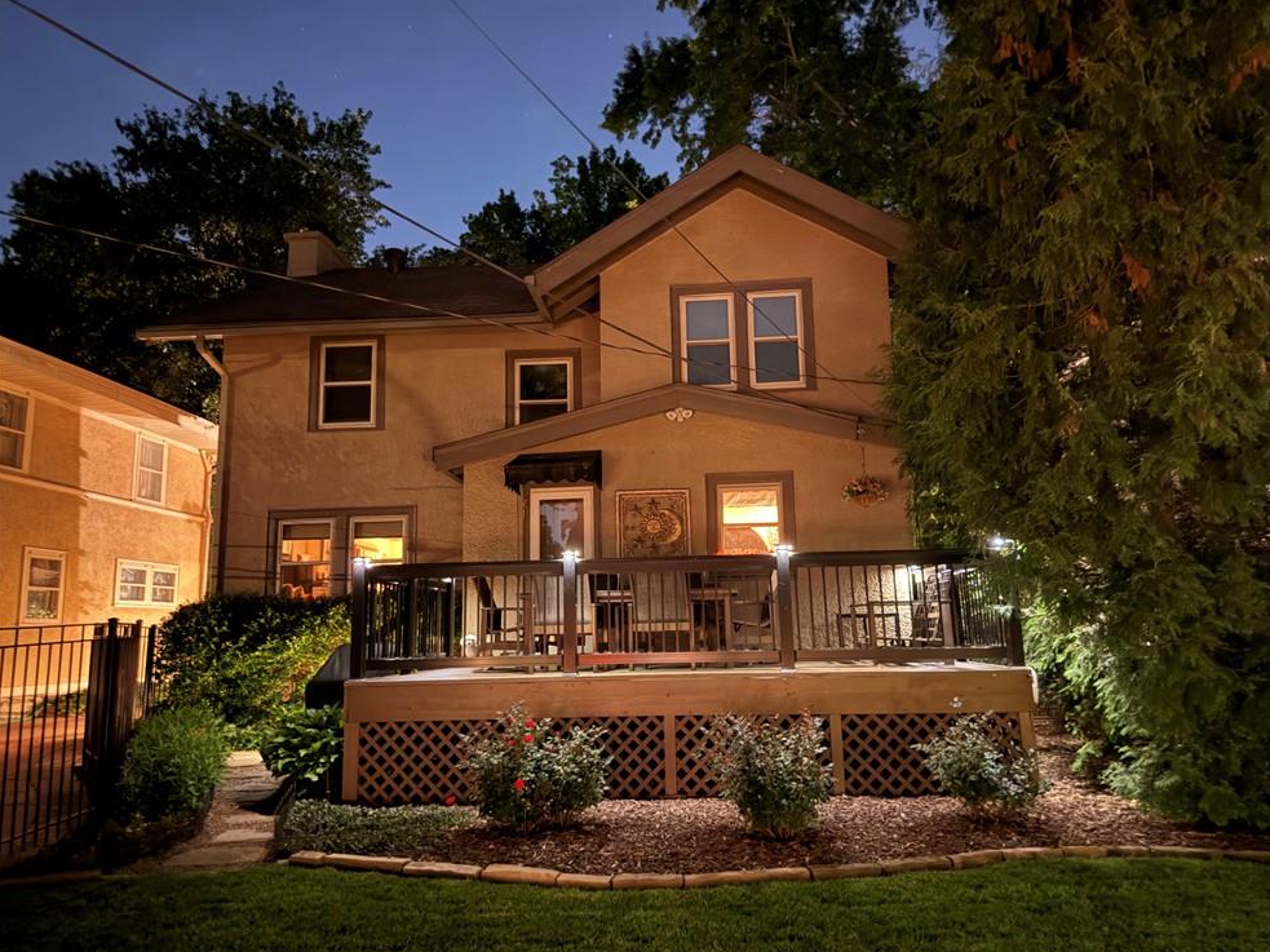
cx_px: 655
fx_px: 917
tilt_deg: +10.7
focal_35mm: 25
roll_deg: +1.2
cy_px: 470
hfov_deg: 69.4
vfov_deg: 54.9
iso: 4000
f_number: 1.78
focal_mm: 6.76
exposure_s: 1/2
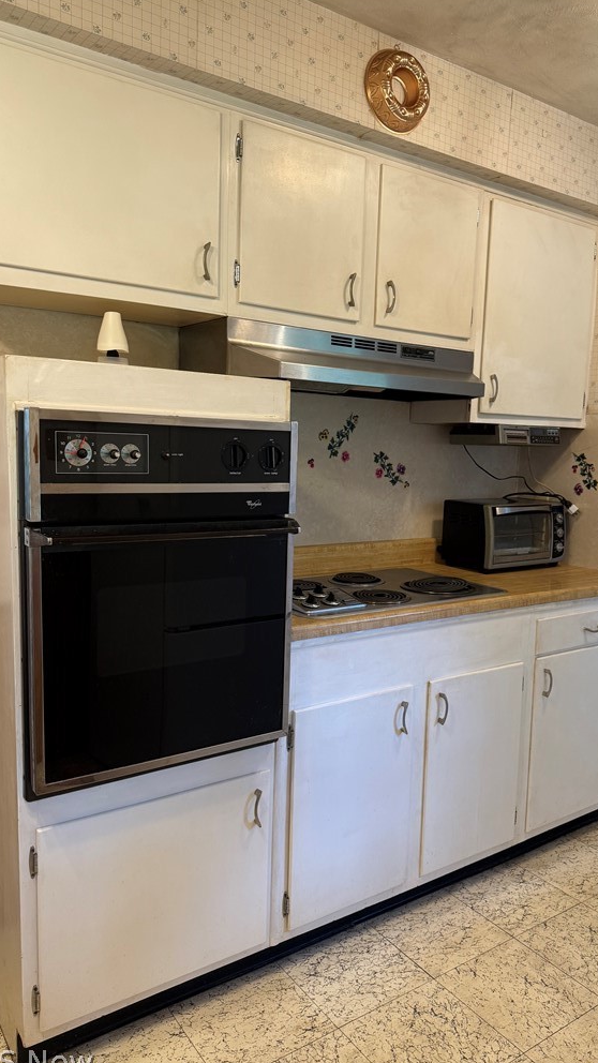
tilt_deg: -6.7
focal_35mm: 27
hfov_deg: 42.7
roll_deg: -2.9
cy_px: 538
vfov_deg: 69.9
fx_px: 761
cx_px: 357
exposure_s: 1/120
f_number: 1.78
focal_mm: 6.76
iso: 160
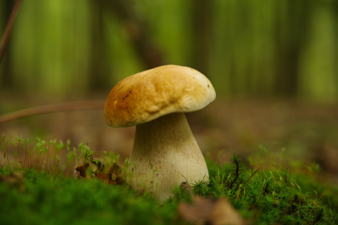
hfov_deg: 27.0
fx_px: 704
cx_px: 169
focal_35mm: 75
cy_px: 112
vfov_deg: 18.2
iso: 200
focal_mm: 75
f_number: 3.5
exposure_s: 1/6
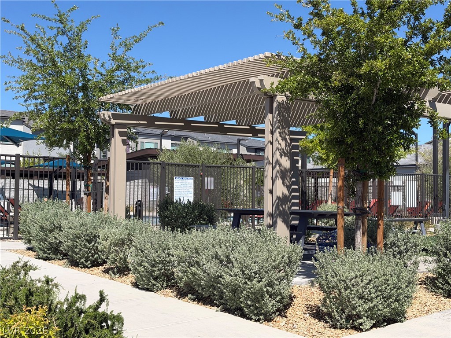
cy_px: 169
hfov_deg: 39.7
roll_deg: -0.1
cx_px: 226
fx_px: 625
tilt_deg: +2.1
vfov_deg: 30.3
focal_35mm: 48
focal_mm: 6.76
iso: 80
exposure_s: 1/4878
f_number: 1.78
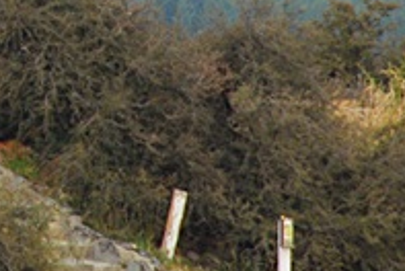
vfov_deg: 1.7
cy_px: -193
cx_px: -204
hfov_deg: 2.5
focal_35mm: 821
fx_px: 9250
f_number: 6.3
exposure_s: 1/125
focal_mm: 135
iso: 400
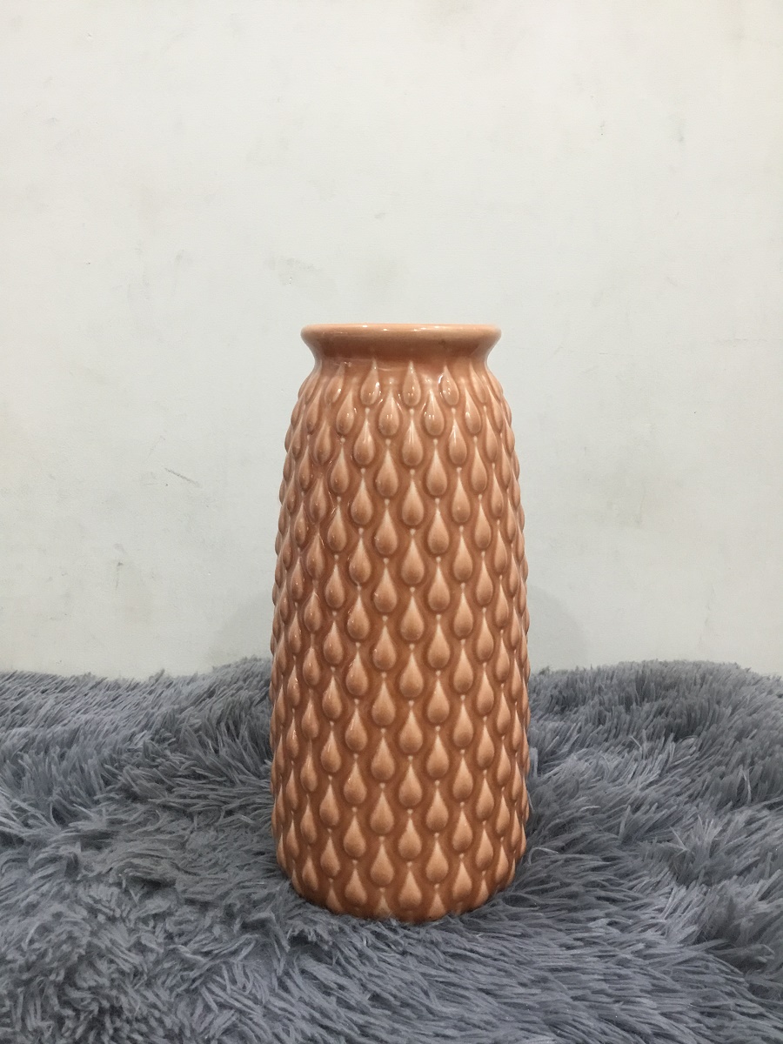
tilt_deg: -10.2
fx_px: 935
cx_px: 392
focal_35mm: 31
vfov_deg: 58.4
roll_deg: +1.8
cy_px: 522
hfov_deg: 45.4
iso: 100
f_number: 2.4
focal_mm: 3.3
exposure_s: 1/33
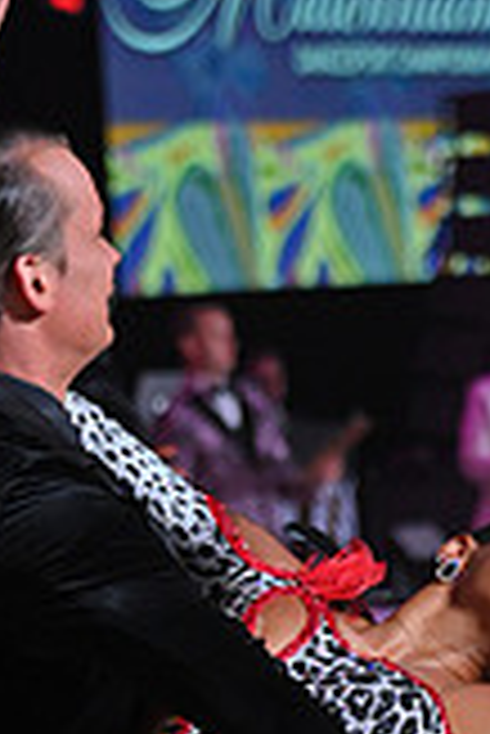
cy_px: 1229
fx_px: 8699
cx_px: 263
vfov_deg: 4.8
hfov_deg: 3.2
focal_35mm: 427
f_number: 5
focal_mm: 120
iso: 2000
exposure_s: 1/400
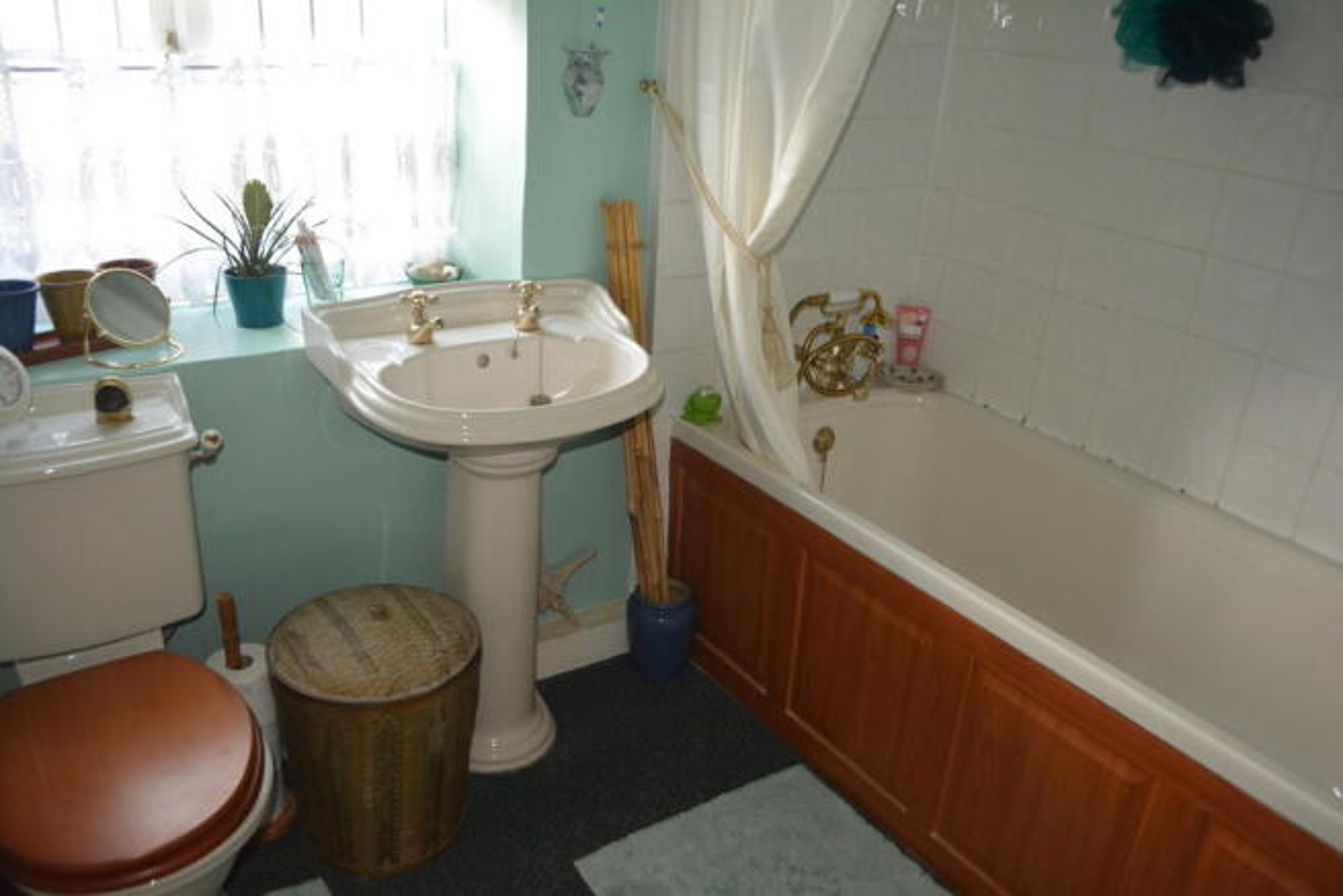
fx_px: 1007
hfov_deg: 67.4
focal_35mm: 27
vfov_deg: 48.0
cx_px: 672
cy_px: 448
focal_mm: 18
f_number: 3.5
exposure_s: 1/60
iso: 1600
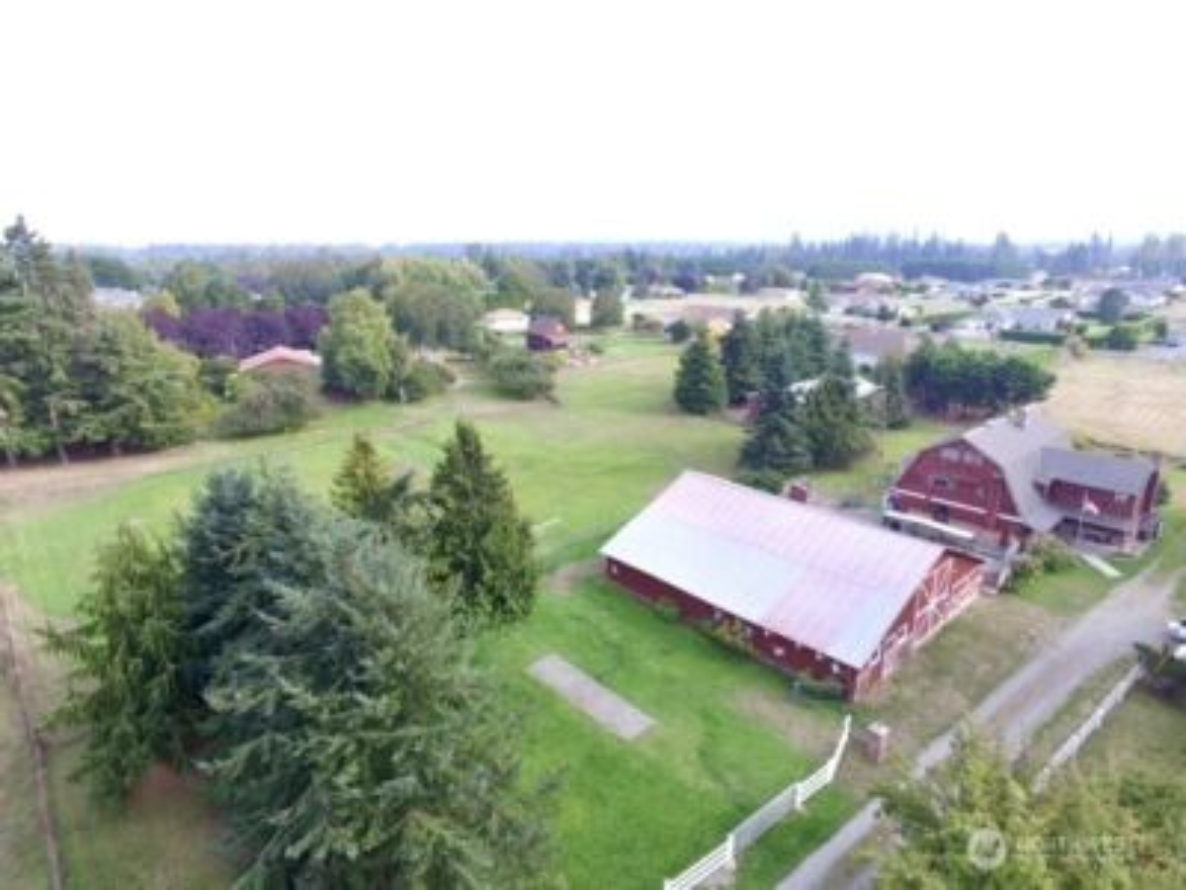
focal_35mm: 20
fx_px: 685
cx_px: 593
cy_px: 445
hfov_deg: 81.7
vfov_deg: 66.0
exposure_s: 1/204
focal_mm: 3.61
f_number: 2.8
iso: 100
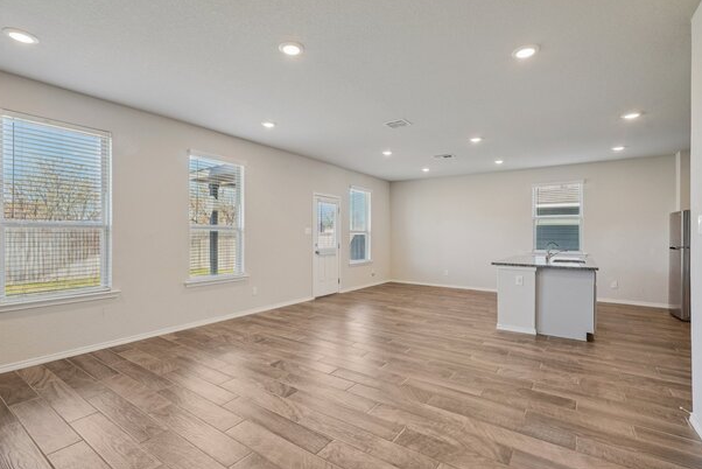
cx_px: 345
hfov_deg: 93.2
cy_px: 236
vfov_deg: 70.5
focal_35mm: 17
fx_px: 332
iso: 250
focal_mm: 16
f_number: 8
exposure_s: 1/30
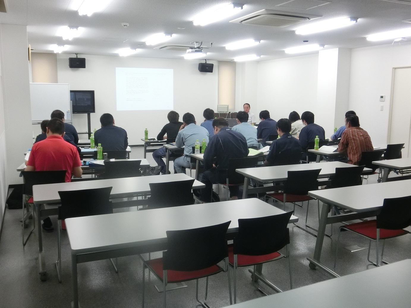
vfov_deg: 42.9
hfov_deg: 55.4
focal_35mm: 33
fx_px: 392
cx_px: 206
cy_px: 154
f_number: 3.7
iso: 400
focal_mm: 5.93
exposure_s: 1/100
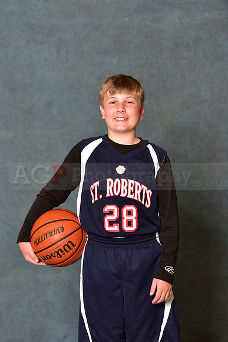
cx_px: 114
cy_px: 171
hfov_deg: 14.9
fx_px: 873
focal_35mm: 92
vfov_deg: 22.1
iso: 320
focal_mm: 92
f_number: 4.5
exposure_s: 1/200
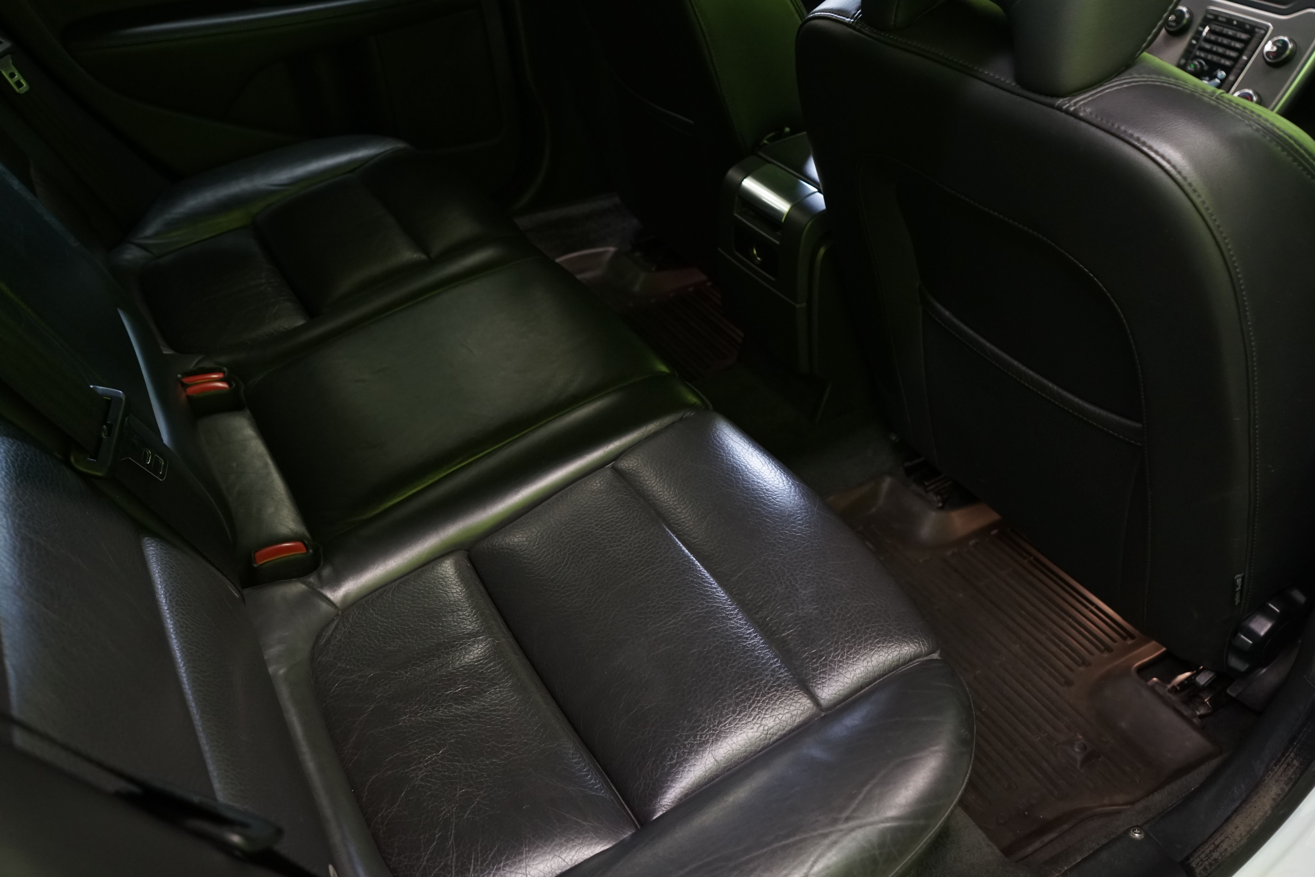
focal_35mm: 29
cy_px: 438
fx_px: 1059
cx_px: 658
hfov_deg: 63.7
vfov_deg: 45.0
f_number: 5
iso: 1600
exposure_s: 1/20
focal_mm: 29
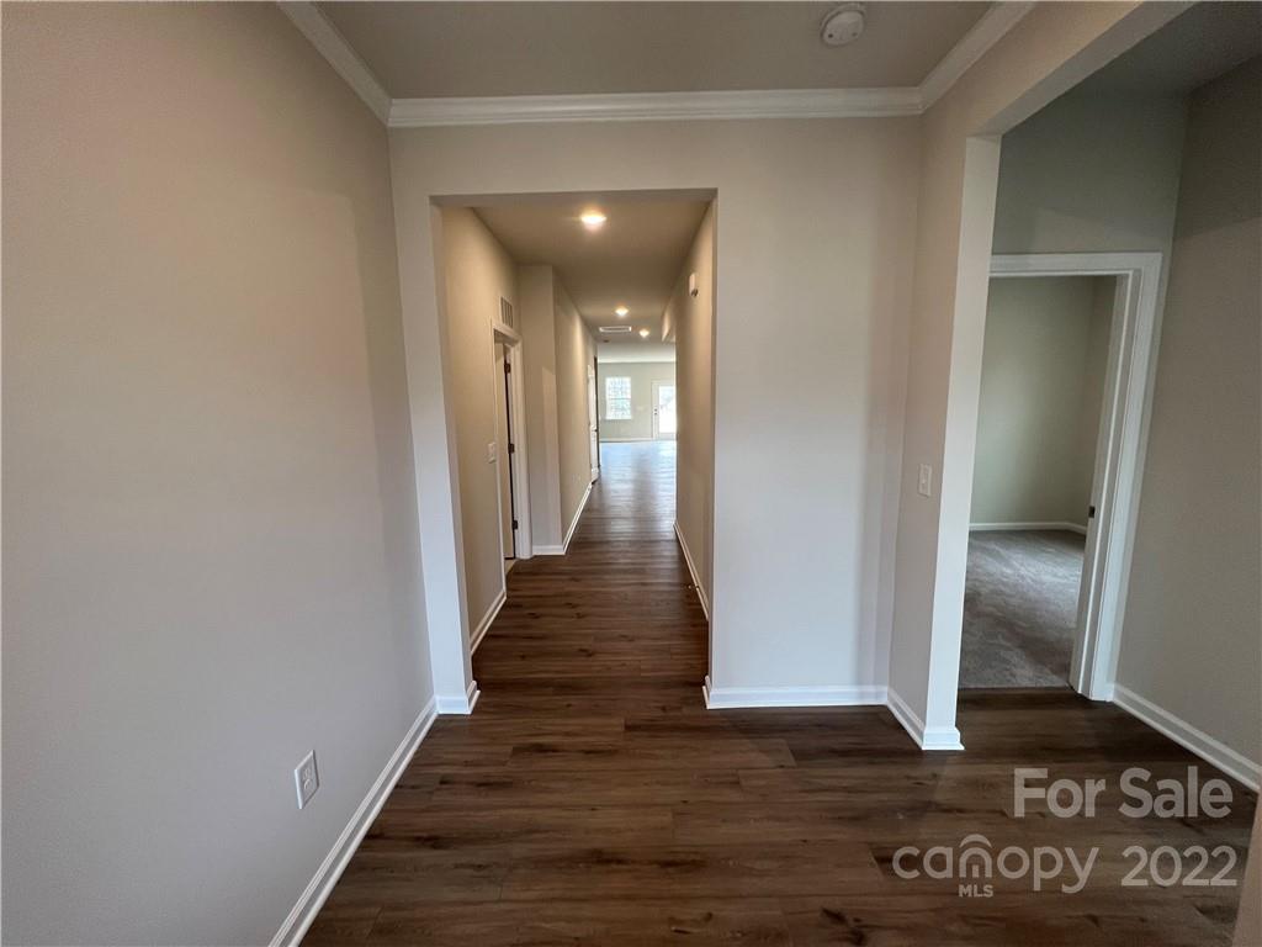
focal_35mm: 13
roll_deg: +0.7
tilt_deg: -8.8
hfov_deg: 106.2
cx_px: 631
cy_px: 474
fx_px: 474
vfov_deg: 89.9
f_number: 1.8
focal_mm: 1.57
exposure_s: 1/120
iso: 200
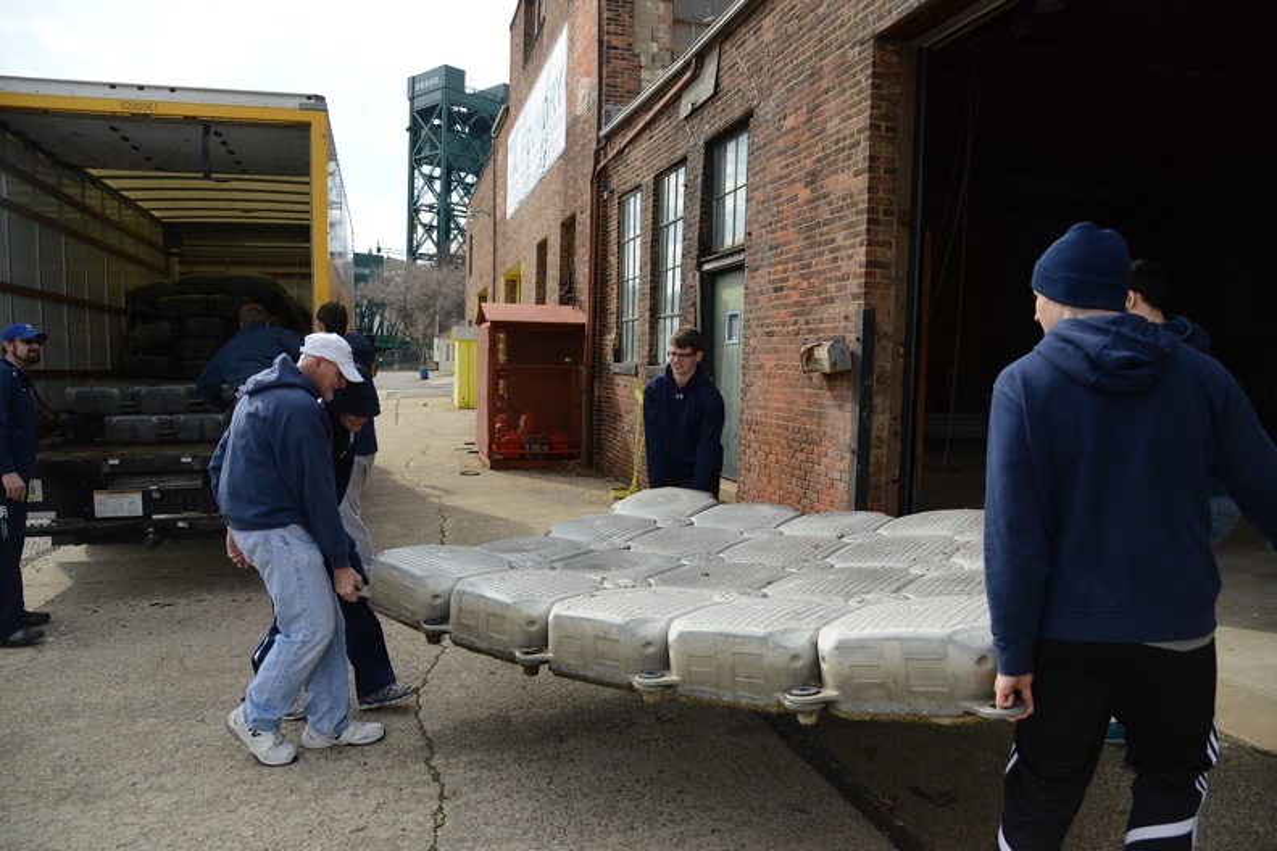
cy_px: 426
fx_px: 851
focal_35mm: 24
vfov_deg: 53.1
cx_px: 638
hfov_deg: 73.7
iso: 2000
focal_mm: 24
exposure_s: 1/8000
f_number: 5
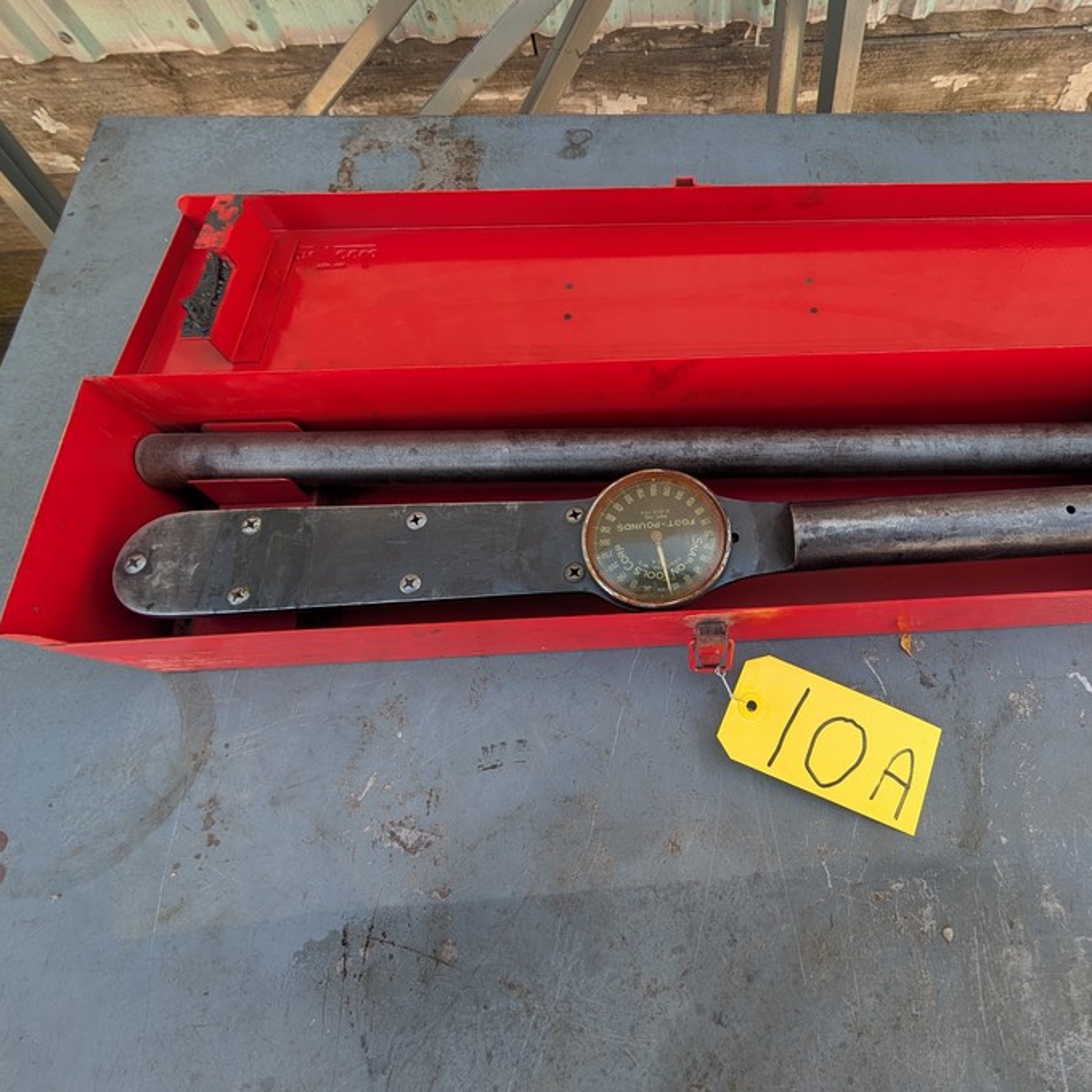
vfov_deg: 87.4
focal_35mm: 16
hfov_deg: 84.9
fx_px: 571
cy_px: 548
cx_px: 713
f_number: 1.7
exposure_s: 1/238
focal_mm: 2.02
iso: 52
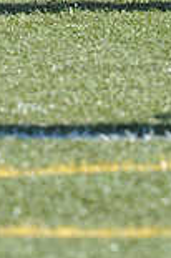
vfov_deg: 1.2
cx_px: 32
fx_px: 12017
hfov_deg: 0.8
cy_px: -211
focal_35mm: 1683
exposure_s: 1/500
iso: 200
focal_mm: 300
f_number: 5.6
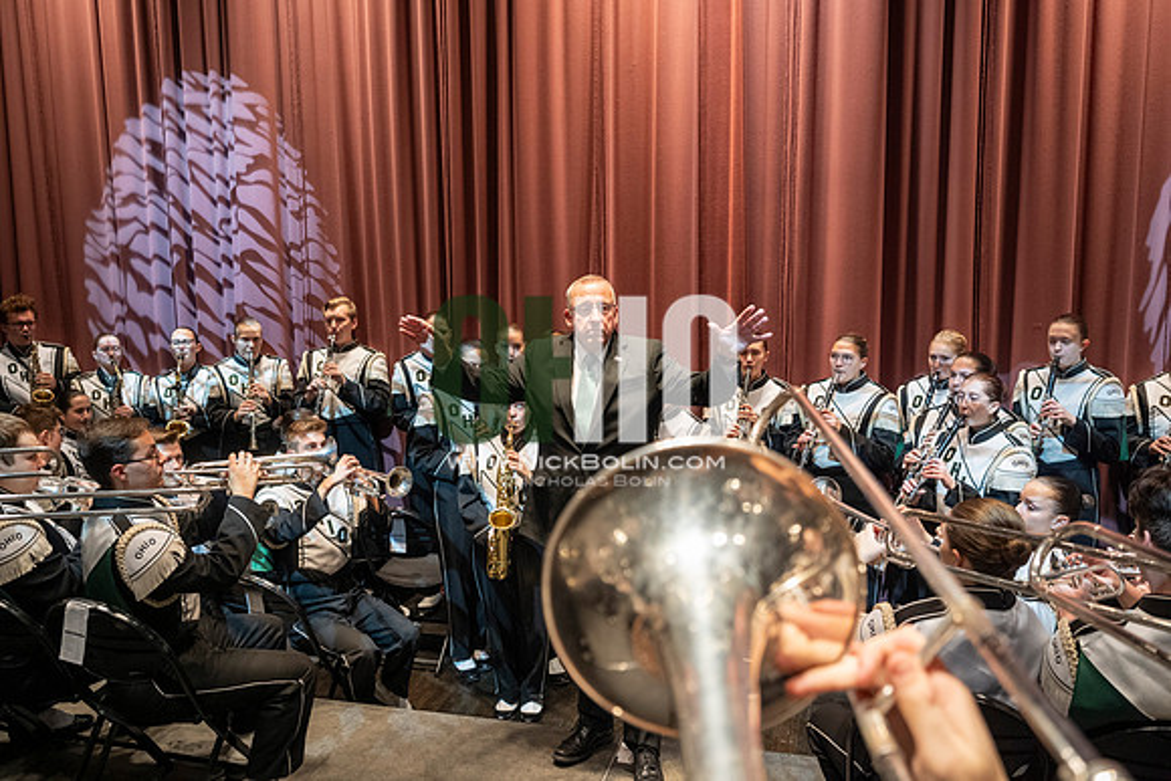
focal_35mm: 30
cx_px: 586
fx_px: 976
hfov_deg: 61.9
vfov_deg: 43.6
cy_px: 390
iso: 1600
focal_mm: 30
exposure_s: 1/500
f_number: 4
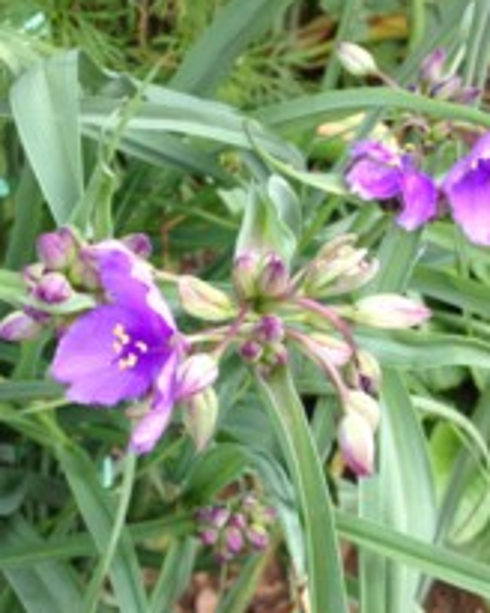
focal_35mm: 75
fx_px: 1360
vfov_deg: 25.3
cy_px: 392
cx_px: 266
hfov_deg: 20.4
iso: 64
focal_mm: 4.28
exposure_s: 1/199
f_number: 2.4
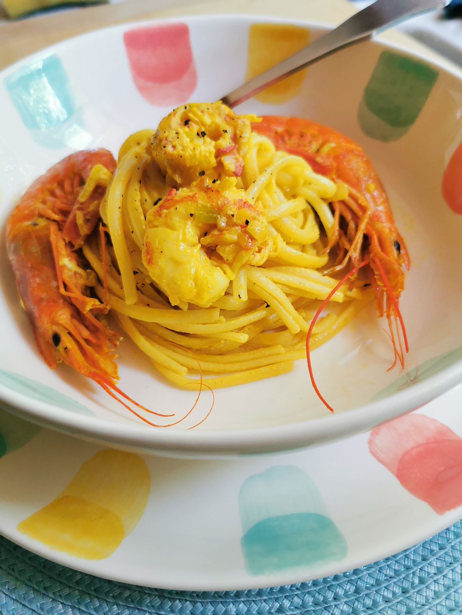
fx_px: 480
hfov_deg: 51.4
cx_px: 231
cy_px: 308
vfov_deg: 65.3
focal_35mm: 27
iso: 100
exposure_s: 1/120
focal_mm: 5.56
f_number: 1.6
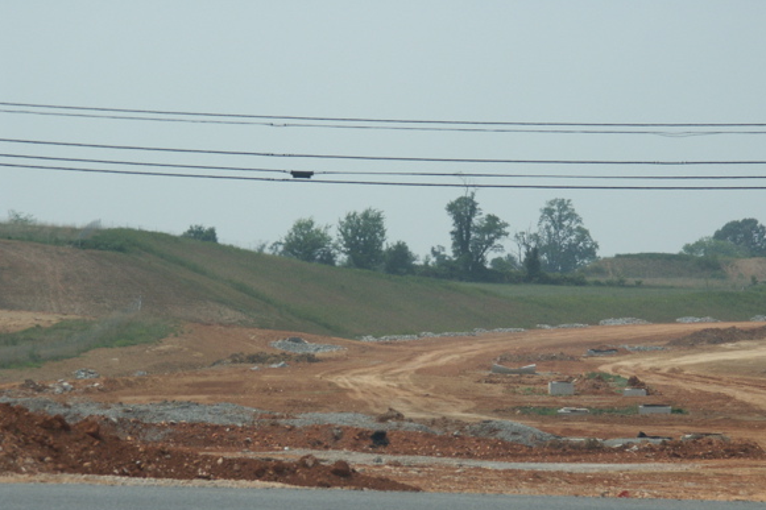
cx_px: 413
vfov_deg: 6.0
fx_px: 4850
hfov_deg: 9.0
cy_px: 315
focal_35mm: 228
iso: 100
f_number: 5.6
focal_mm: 50.48
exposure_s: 1/750
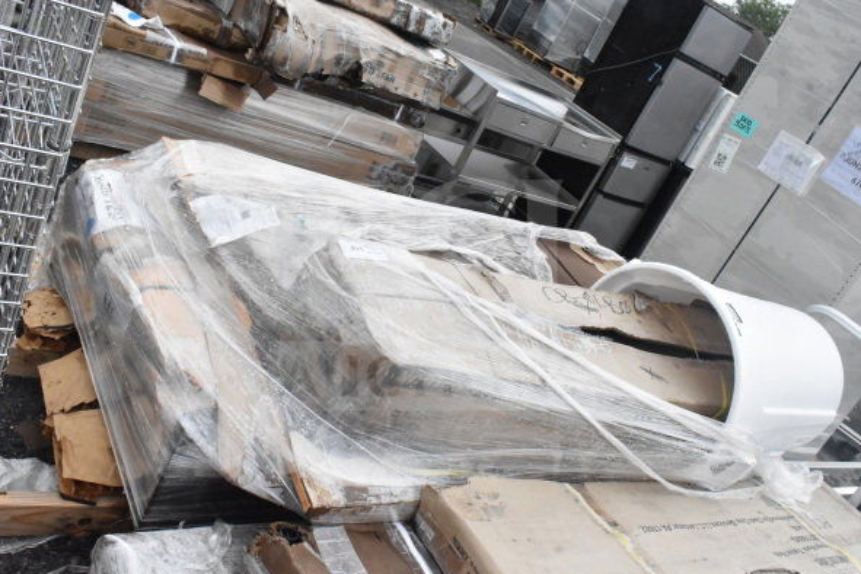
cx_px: 431
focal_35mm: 33
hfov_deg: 57.9
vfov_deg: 40.5
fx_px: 778
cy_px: 295
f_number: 18
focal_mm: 21
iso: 6400
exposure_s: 1/1250
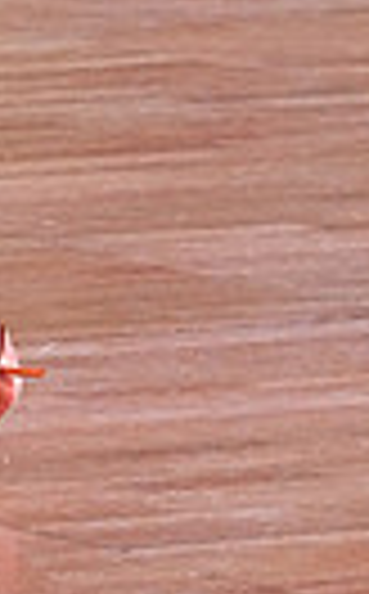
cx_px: -358
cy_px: -572
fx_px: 11167
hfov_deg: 1.9
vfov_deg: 3.0
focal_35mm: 691
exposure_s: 1/320
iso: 5000
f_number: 5.6
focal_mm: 154
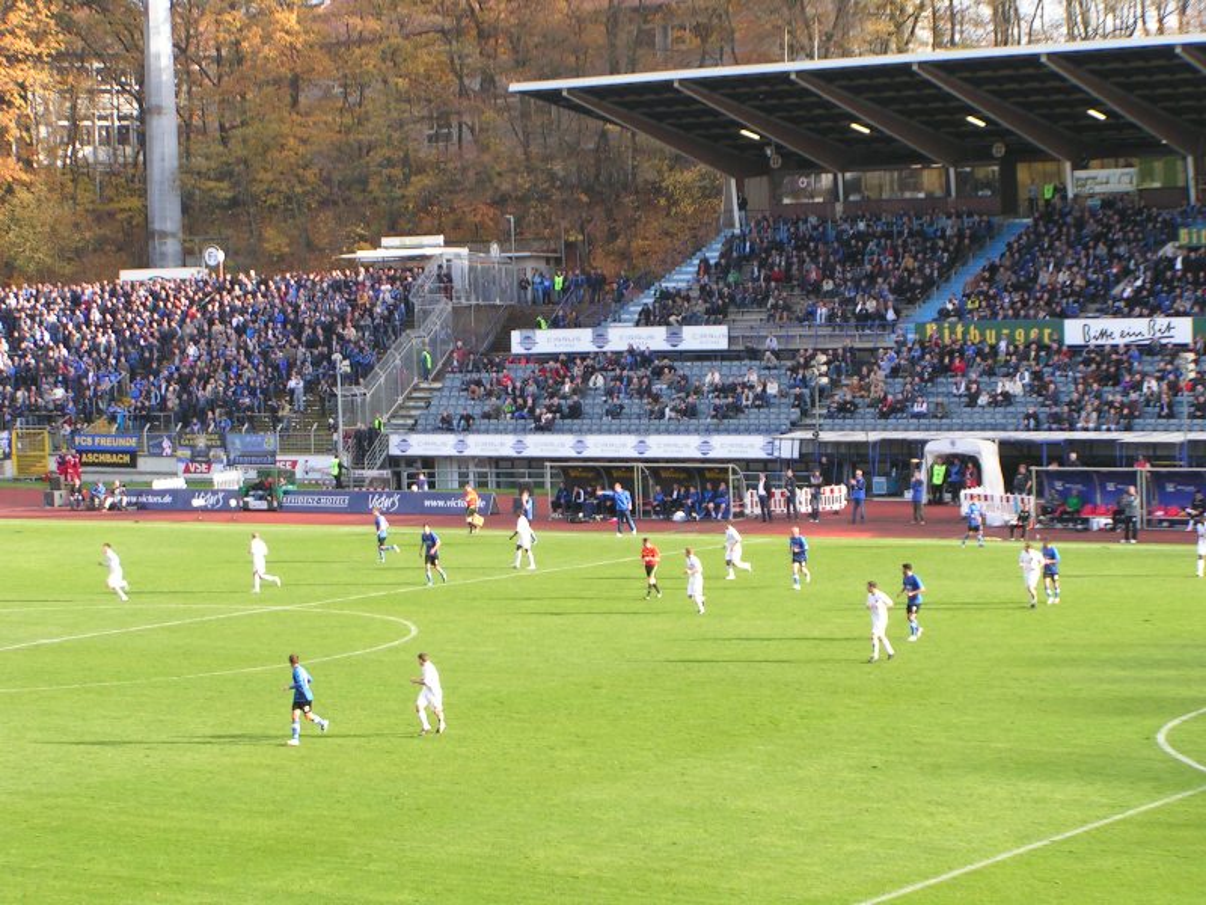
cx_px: 603
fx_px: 3170
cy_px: 452
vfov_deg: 16.2
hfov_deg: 21.5
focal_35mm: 91
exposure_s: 1/100
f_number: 4
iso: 50
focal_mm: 13.9
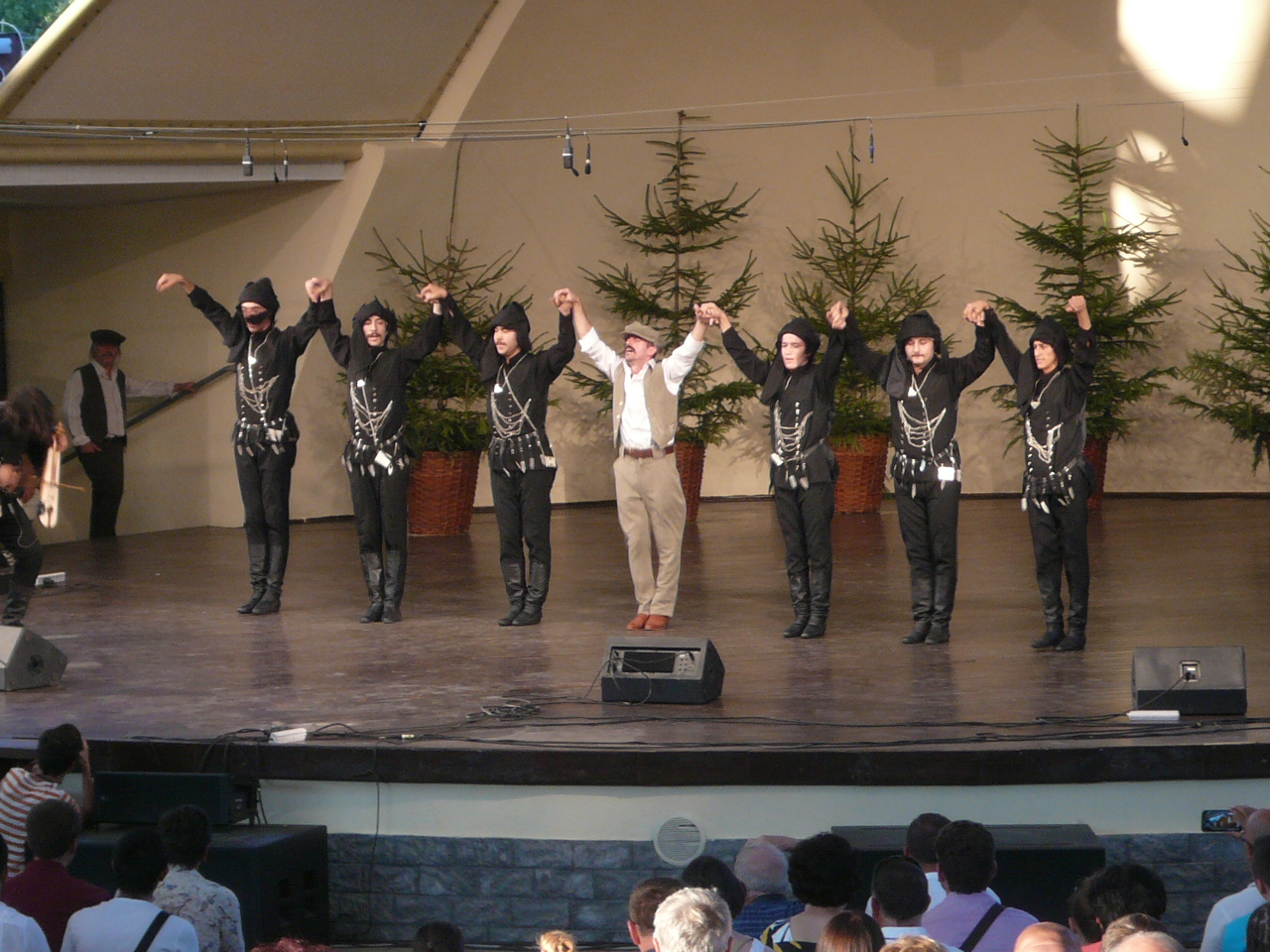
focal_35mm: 153
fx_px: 5613
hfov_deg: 12.9
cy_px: 476
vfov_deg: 9.7
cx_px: 635
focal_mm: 16.8
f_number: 5.6
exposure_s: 1/25
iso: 100
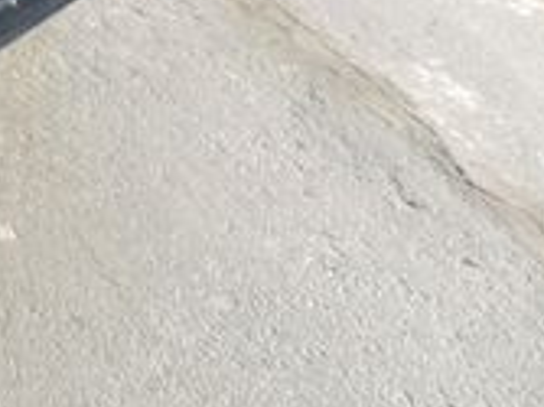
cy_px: -313
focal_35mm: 92
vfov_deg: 14.3
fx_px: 1445
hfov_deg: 17.2
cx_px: -453
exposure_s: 1/200
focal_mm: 4.3
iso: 80
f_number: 3
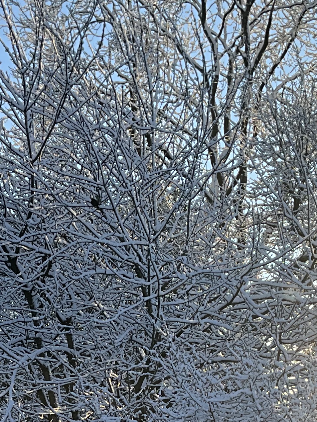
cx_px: 101
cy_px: 431
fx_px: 1124
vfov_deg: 20.6
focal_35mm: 92
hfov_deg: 16.0
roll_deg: -0.6
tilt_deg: -0.6
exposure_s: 1/792
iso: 25
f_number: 1.8
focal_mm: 3
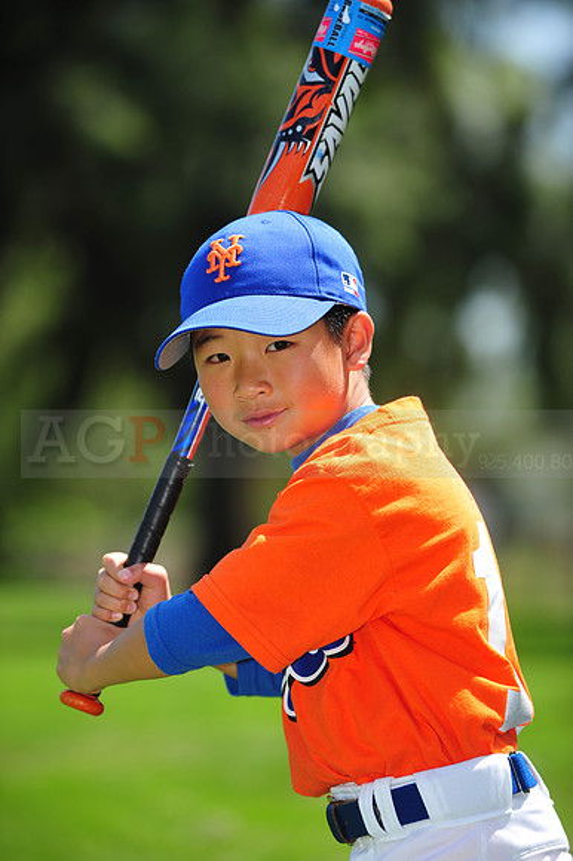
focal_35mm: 200
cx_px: 286
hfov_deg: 6.9
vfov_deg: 10.3
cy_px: 430
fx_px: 4780
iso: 200
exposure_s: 1/800
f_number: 4.5
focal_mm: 200
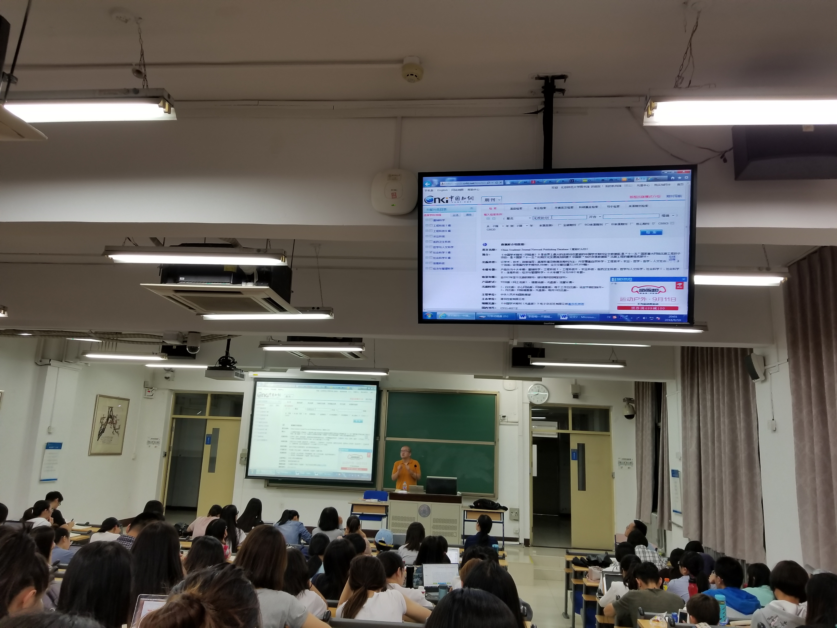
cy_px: 314
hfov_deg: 67.3
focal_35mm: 26
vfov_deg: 53.1
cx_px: 418
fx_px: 629
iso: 100
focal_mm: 4.25
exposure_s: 1/100
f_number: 1.7
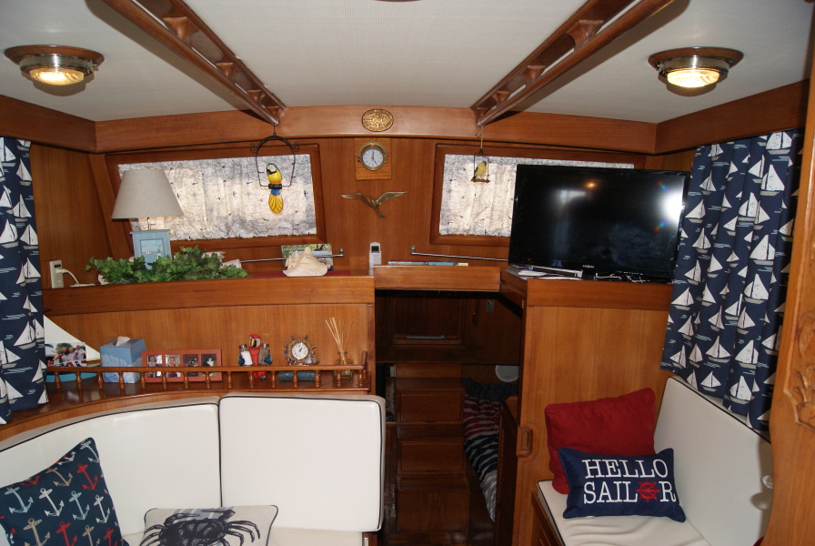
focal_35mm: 27
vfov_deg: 48.1
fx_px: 612
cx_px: 408
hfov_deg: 67.3
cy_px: 273
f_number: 5.6
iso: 400
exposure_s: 1/60
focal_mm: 18
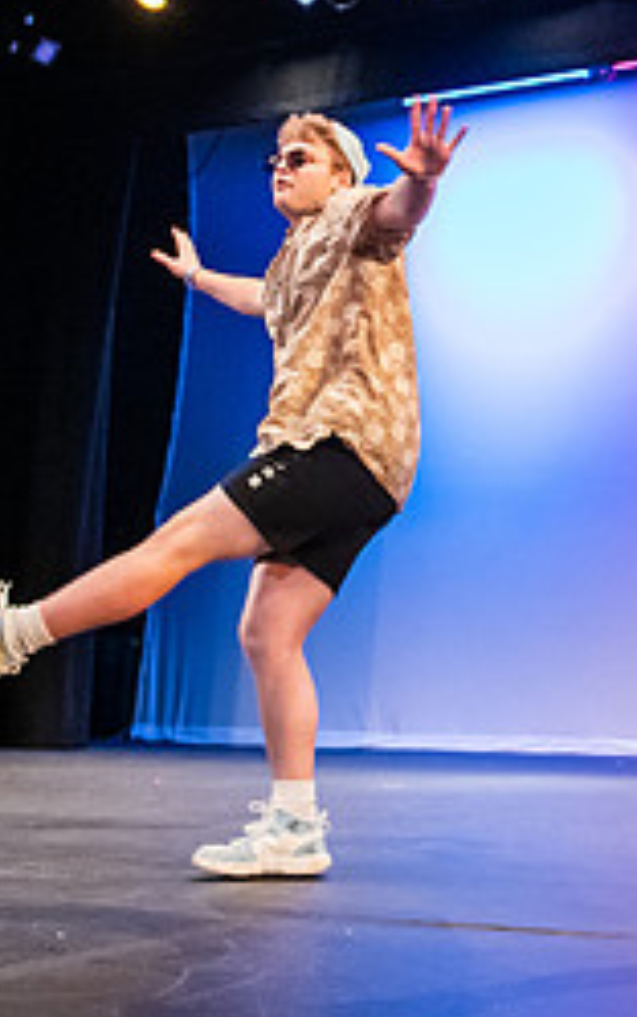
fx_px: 1581
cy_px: 304
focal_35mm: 57
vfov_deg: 35.2
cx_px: 657
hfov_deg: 21.8
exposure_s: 1/320
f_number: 3.2
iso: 4000
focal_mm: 24
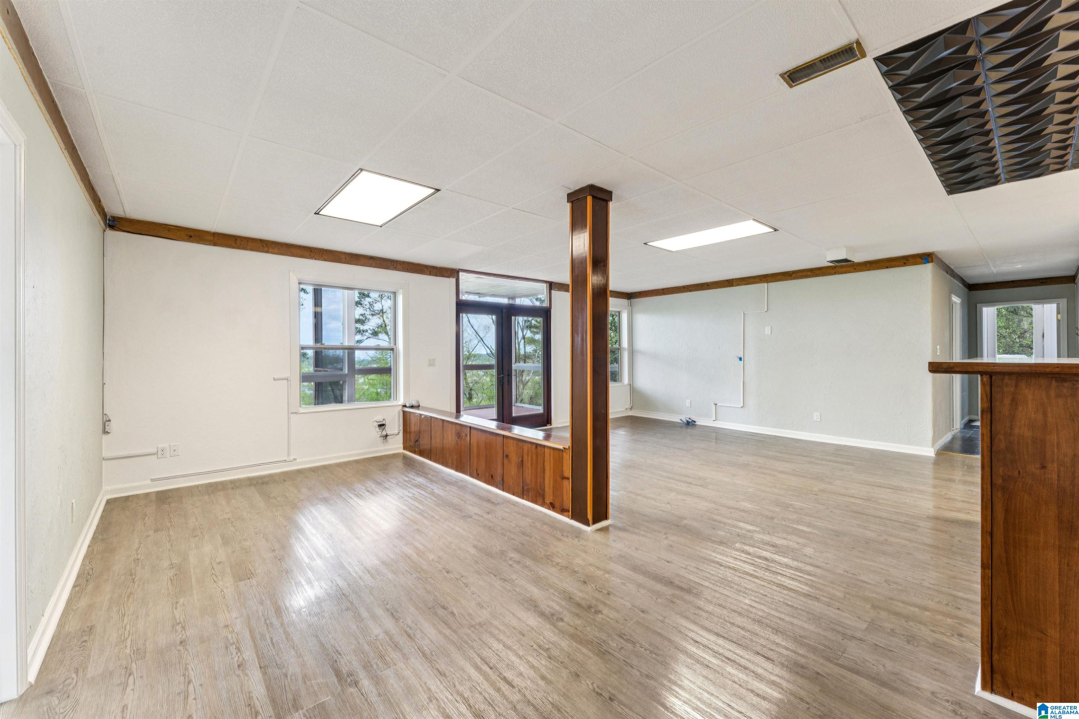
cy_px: 360
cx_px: 540
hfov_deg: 104.3
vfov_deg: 81.2
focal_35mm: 14
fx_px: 420
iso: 400
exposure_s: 1/8
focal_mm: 14
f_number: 13
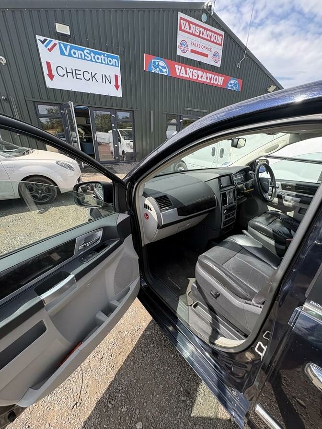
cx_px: 161
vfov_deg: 102.1
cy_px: 214
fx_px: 174
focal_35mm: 14
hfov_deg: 85.7
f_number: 2.2
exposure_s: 1/438
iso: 64
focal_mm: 2.22
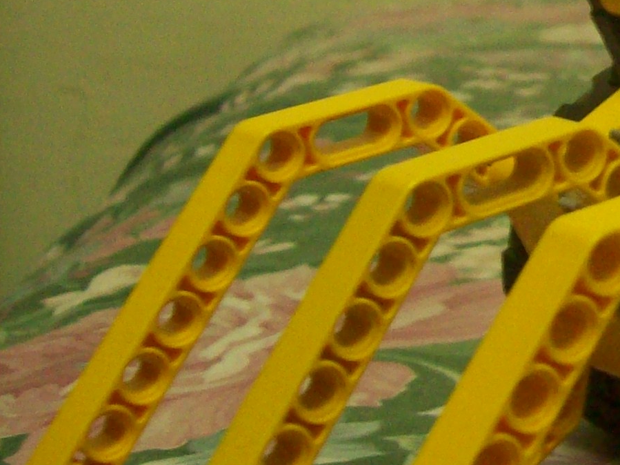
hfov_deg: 15.7
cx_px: 978
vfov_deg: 12.9
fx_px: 2042
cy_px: 43
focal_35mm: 114
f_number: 2.7
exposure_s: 1/8
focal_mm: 6
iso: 200
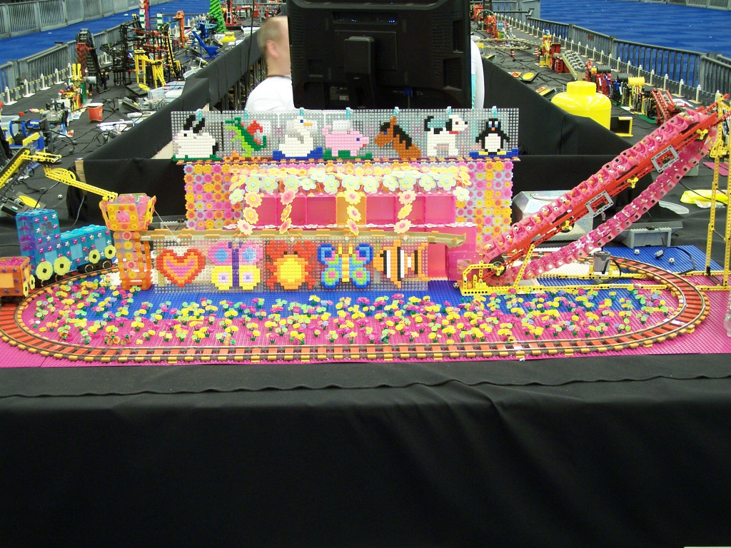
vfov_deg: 28.6
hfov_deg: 37.5
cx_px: 366
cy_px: 274
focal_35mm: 51
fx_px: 1077
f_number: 3
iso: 80
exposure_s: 1/2
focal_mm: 8.5
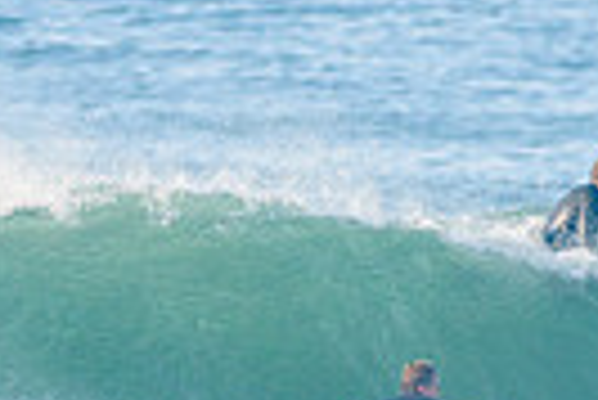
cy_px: 506
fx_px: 36185
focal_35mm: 2176
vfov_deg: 0.6
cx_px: 382
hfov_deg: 0.9
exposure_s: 1/1600
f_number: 5.6
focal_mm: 500
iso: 400
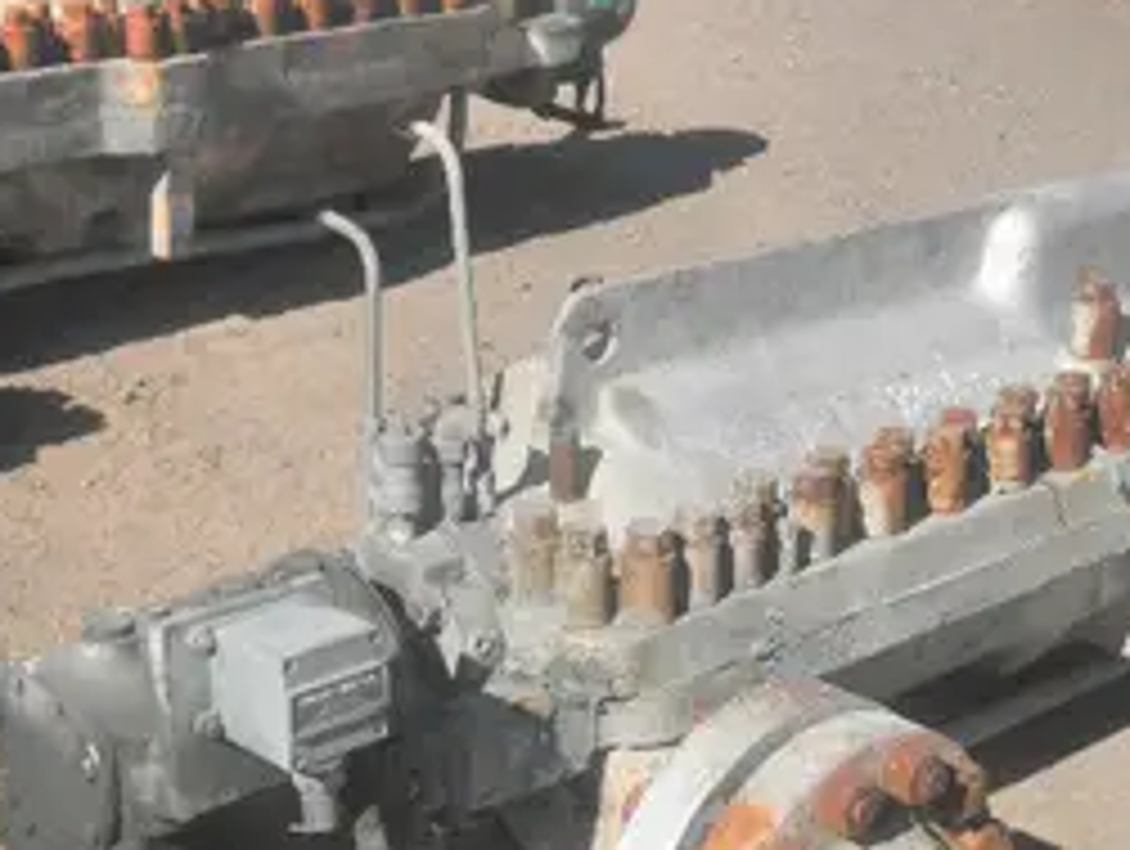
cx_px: 765
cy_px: 652
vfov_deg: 20.9
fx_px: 2288
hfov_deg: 27.5
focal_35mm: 70
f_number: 9.6
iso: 64
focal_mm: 7.9
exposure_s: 1/125
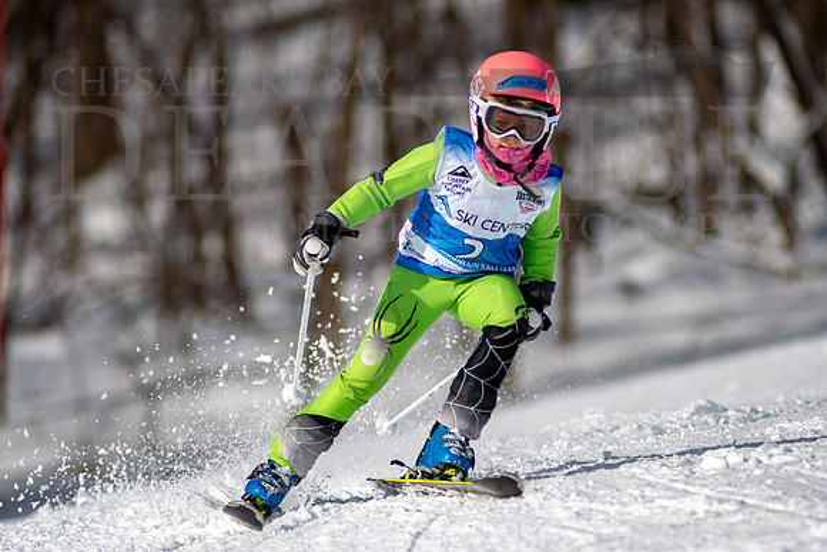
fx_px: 11243
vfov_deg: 2.8
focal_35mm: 489
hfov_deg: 4.2
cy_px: 272
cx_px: 426
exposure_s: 1/6400
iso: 100
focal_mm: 300
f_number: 2.8
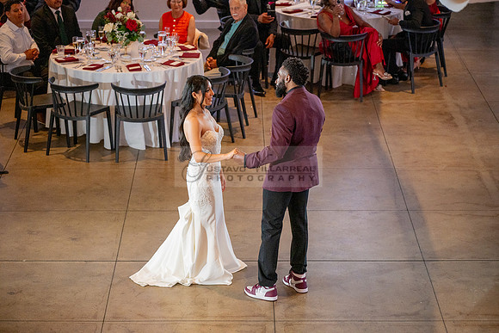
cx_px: 250
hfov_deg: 18.6
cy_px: 166
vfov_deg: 12.5
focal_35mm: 110
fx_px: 1525
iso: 2000
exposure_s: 1/200
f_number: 4
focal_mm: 110
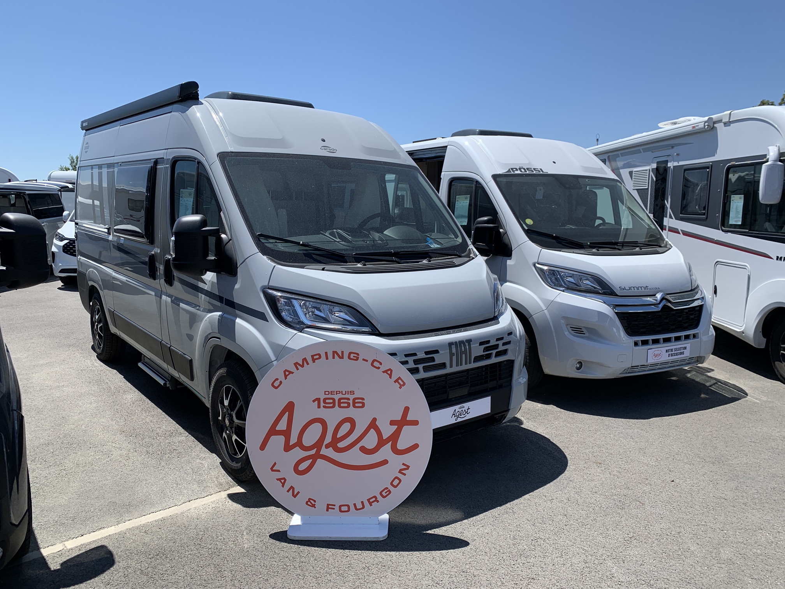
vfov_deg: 53.1
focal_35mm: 26
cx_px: 392
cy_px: 294
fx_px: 590
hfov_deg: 67.3
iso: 25
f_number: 1.8
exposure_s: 1/2160
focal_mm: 4.25
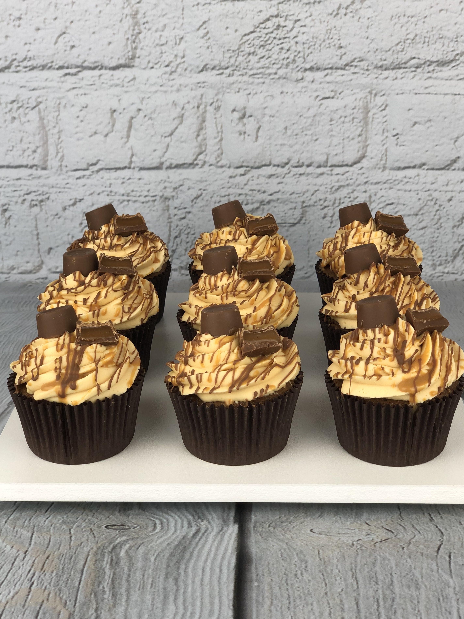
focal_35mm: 53
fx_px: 947
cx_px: 236
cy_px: 311
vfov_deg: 36.2
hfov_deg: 27.5
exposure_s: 1/100
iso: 25
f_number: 2.4
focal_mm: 6
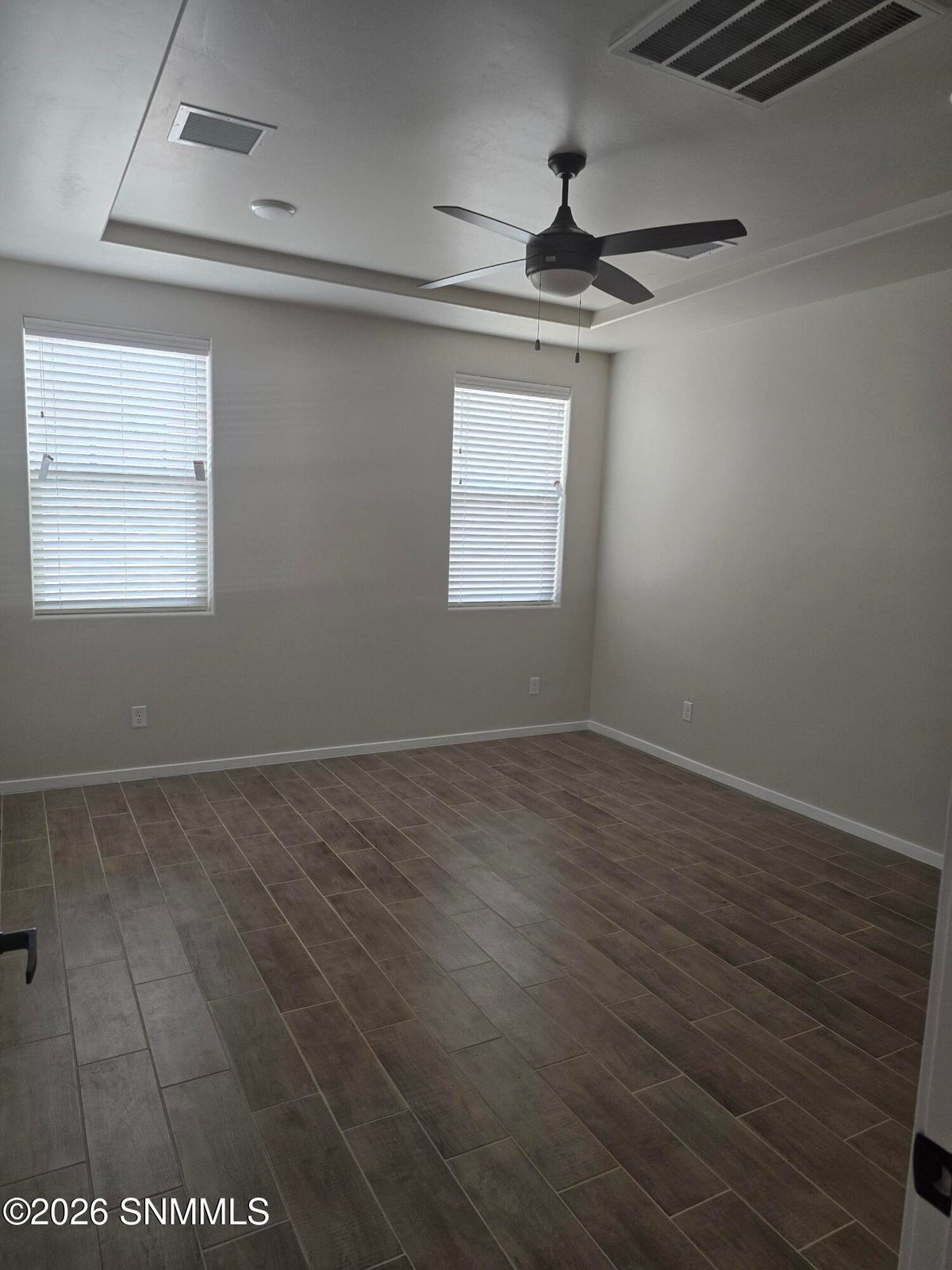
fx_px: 843
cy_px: 635
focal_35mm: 23
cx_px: 476
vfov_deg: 73.9
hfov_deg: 58.9
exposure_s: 1/180
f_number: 1.7
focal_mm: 6.3
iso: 160
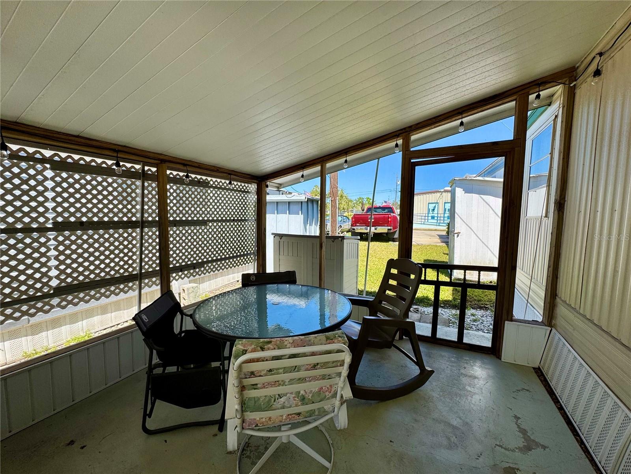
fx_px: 255
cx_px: 316
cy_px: 237
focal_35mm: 14
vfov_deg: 85.7
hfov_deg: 102.1
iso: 40
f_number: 2.2
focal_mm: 2.22
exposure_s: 1/675
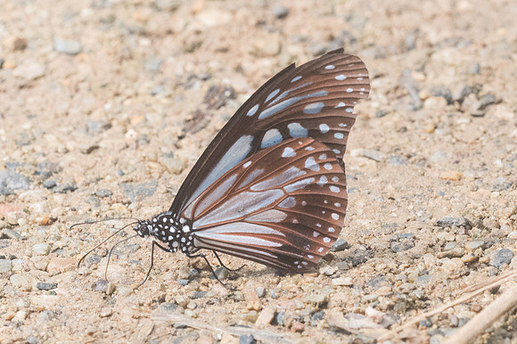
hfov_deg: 3.8
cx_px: 258
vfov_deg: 2.5
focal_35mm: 541
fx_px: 7768
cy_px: 220
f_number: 9
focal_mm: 150
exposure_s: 1/250
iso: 1000
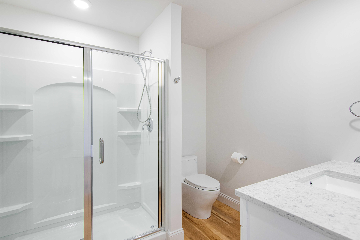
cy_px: 120
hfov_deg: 96.7
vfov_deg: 73.7
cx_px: 180
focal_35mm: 16
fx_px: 160
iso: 200
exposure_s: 1/13
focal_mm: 11
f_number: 6.3
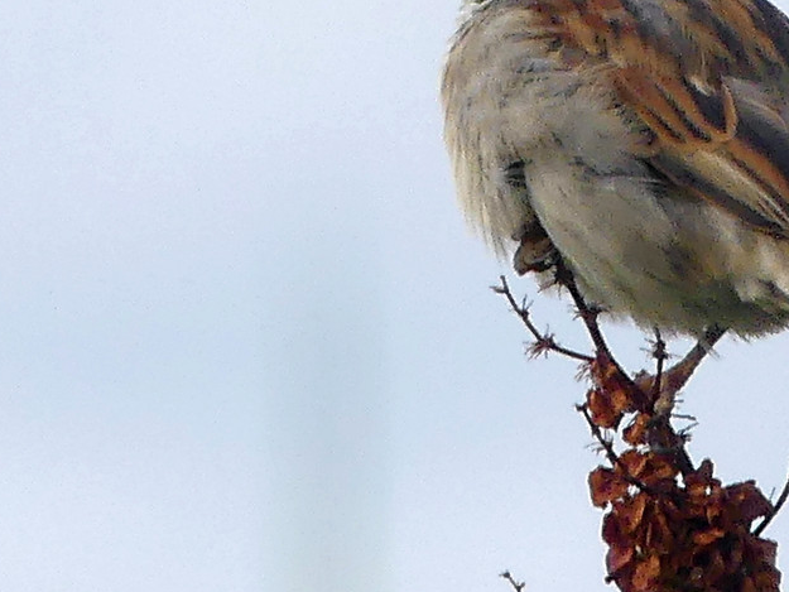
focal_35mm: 1702
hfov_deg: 1.2
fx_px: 38801
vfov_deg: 0.9
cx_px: 624
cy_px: 110
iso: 100
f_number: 4
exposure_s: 1/800
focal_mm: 108
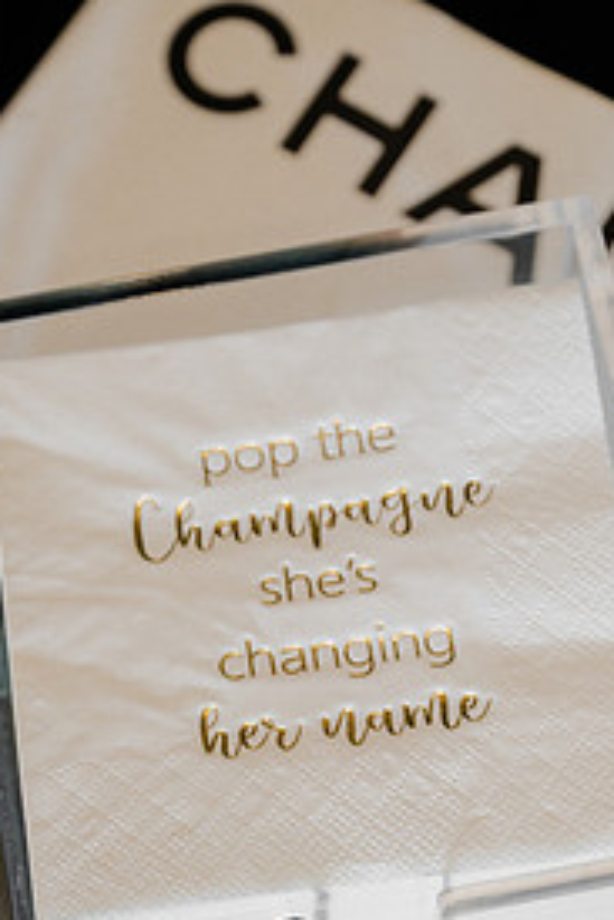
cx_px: 346
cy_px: 658
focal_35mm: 115
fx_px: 2938
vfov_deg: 17.7
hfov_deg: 11.9
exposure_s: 1/100
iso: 400
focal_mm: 70
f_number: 4
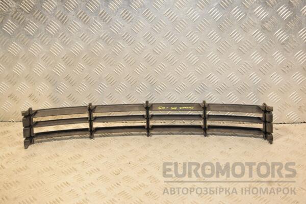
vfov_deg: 28.1
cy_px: 102
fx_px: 408
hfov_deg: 41.1
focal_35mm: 48
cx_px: 153
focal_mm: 32
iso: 800
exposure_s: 1/200
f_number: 6.3
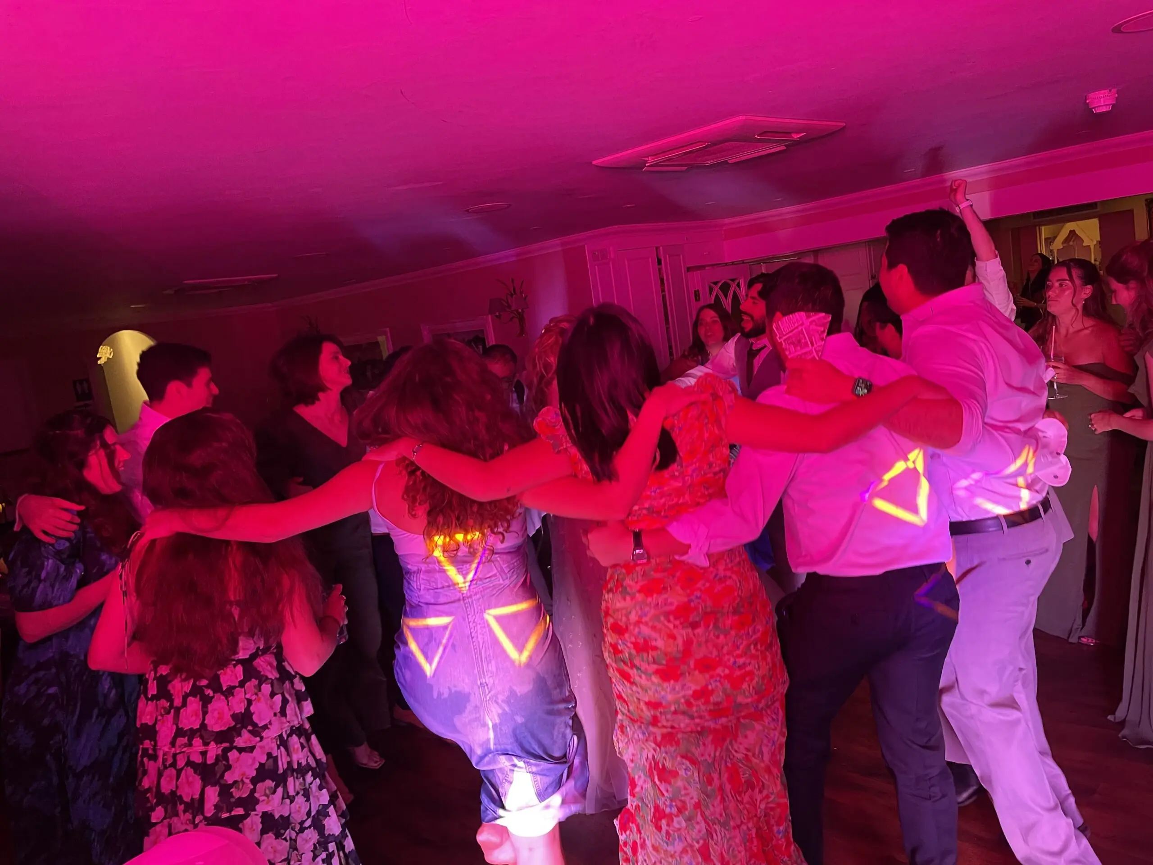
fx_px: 866
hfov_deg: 67.3
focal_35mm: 26
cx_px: 576
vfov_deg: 53.1
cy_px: 432
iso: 160
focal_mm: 4.2
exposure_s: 1/60
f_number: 1.6
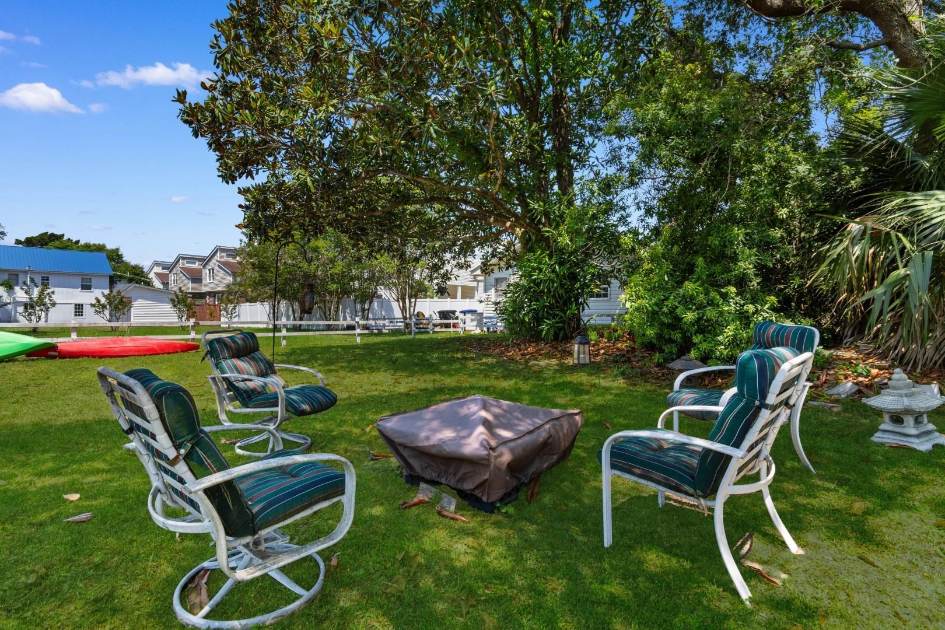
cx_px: 472
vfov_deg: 67.4
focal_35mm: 18
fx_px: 472
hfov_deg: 90.0
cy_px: 315
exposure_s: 1/160
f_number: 6.3
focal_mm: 12
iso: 100
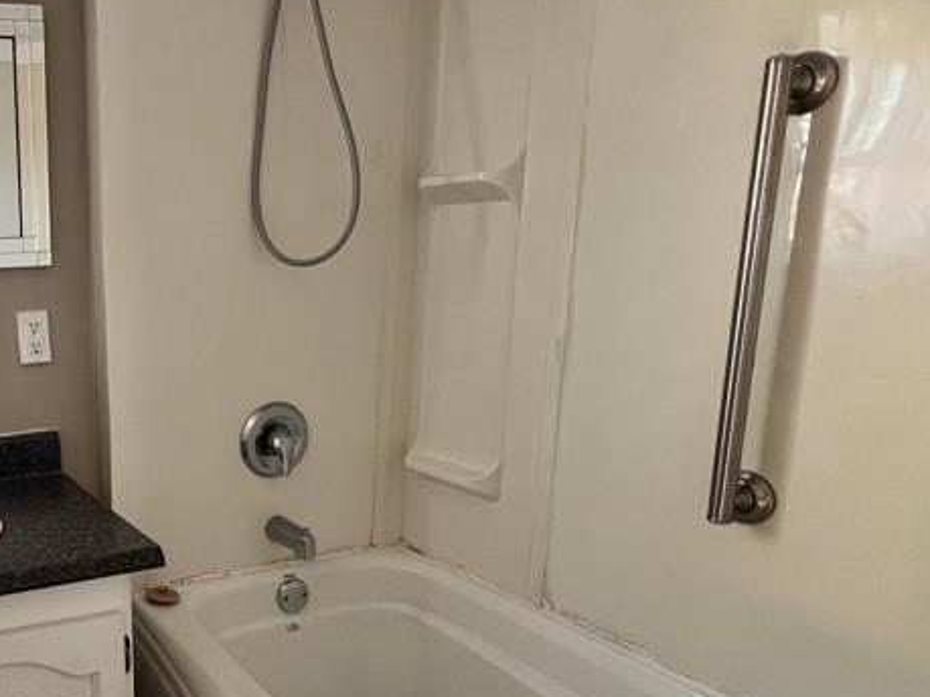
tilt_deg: -12.9
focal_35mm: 29
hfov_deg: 52.6
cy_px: 432
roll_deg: +3.0
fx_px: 779
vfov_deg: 47.8
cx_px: 61
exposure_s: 1/91
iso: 250
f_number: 1.8
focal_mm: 1.57
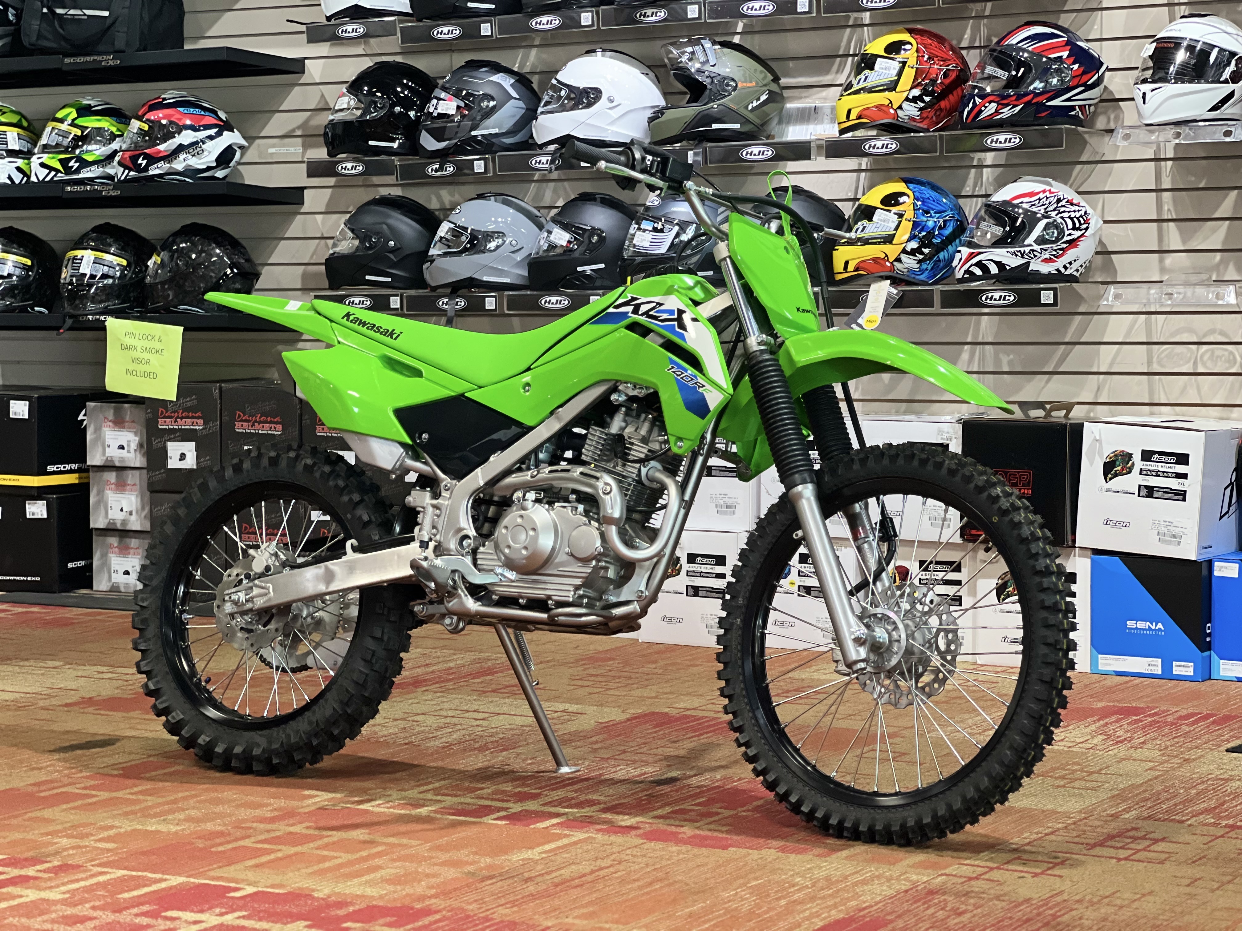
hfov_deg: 25.3
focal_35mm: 77
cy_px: 466
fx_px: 2763
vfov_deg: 19.1
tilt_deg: -3.8
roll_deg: +0.0
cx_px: 621
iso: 400
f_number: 2.8
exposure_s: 1/30
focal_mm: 9
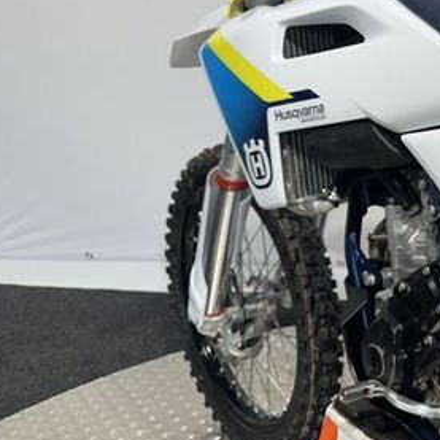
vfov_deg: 34.1
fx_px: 705
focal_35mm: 49
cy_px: 121
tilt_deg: -9.5
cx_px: 497
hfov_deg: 30.6
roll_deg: -1.5
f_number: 1.78
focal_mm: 6.86
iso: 80
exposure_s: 1/100
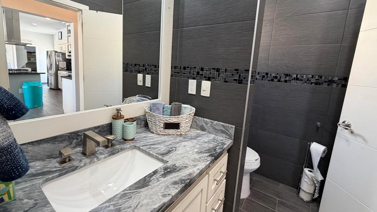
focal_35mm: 16
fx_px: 160
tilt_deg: -8.8
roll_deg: -4.5
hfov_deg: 99.4
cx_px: 191
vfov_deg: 66.9
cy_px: 95
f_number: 2.2
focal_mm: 2.22
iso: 200
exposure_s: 1/60
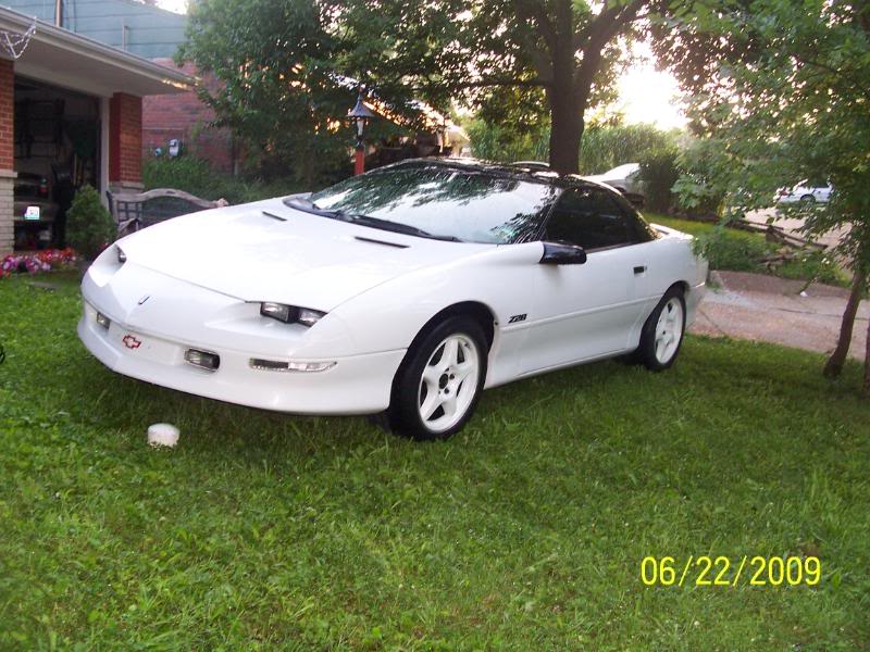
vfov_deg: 40.7
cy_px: 326
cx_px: 435
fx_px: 880
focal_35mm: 35
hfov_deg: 52.6
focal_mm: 6
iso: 140
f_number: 2.8
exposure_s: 1/60
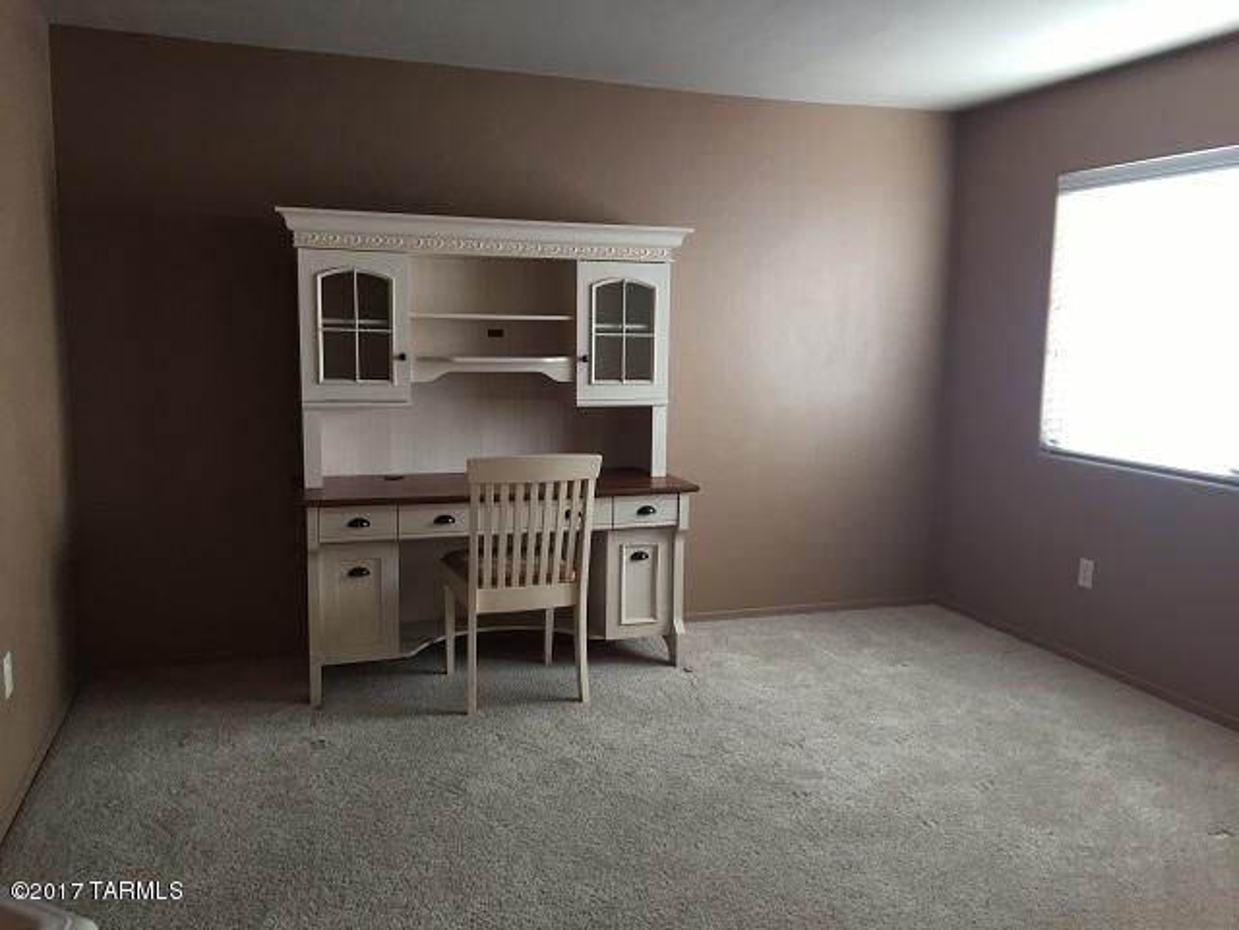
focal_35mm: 29
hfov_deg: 61.7
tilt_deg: -8.2
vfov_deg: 48.2
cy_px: 465
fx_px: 1038
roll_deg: -1.5
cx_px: 620
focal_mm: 4.15
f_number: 2.2
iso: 50
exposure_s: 1/30
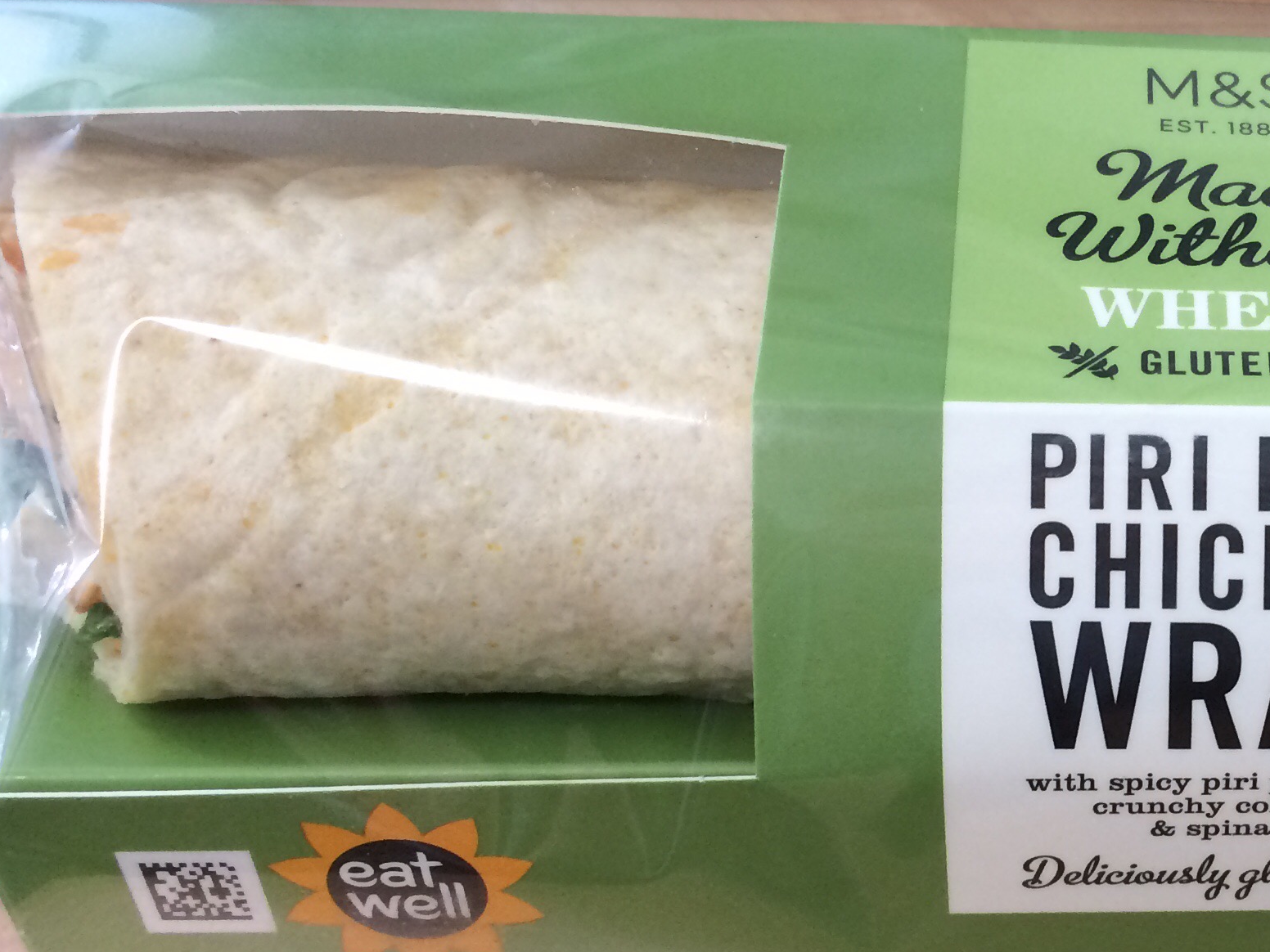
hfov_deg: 29.8
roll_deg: -0.9
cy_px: 521
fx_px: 2238
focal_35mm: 61
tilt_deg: -43.6
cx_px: 1225
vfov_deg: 24.0
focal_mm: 4.15
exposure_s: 1/33
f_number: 2.2
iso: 80
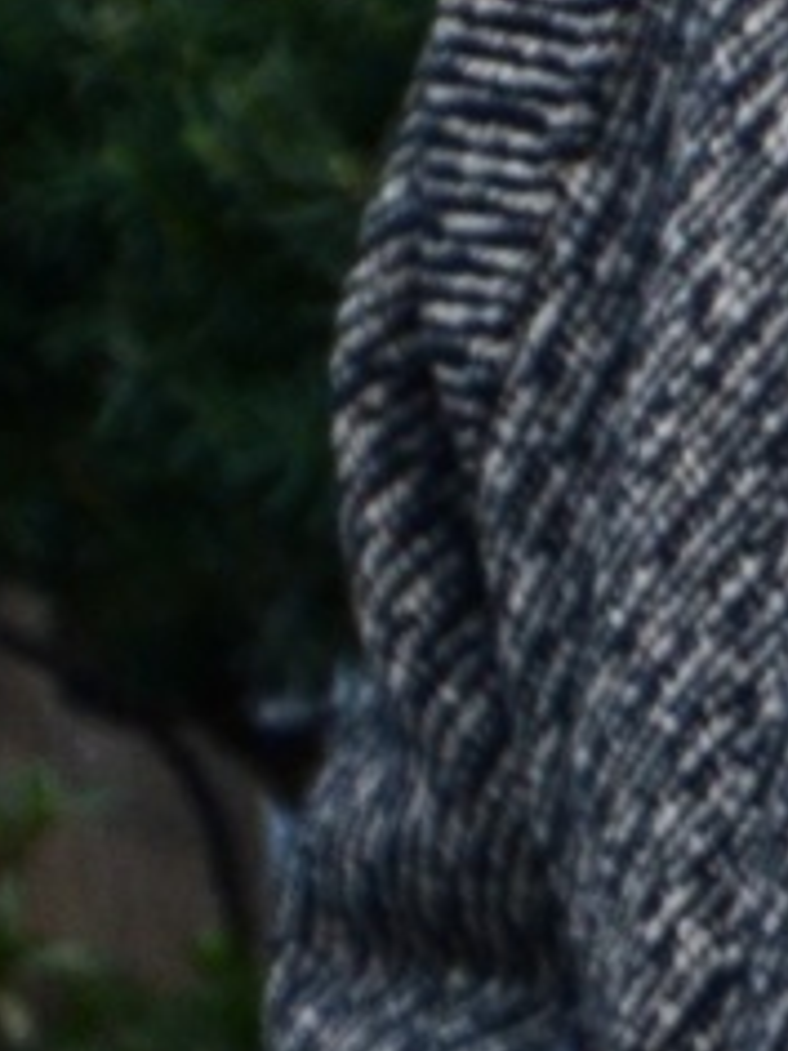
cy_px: 1868
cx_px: 1451
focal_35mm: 1151
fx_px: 34937
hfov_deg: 1.3
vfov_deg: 1.7
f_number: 6
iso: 800
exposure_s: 1/100
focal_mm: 125
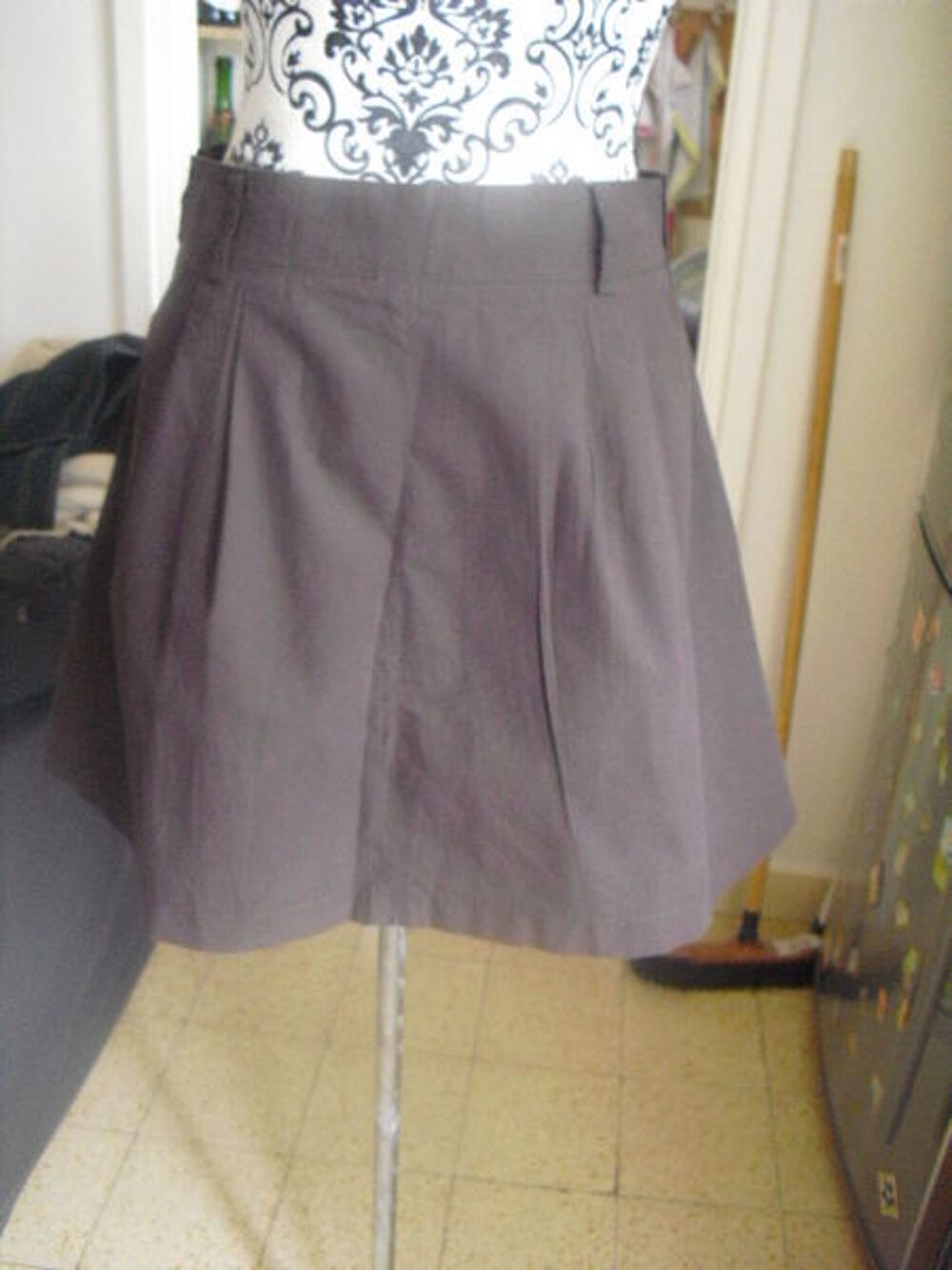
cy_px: 635
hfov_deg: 39.7
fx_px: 1320
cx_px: 476
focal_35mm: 36
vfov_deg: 51.4
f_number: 3.1
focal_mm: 6.3
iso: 800
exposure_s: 1/10
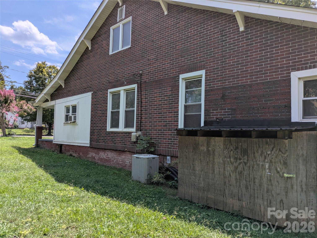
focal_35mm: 25
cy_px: 119
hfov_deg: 69.4
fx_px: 229
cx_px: 158
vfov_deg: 54.9
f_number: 1.89
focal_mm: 5.43
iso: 53
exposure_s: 1/2451
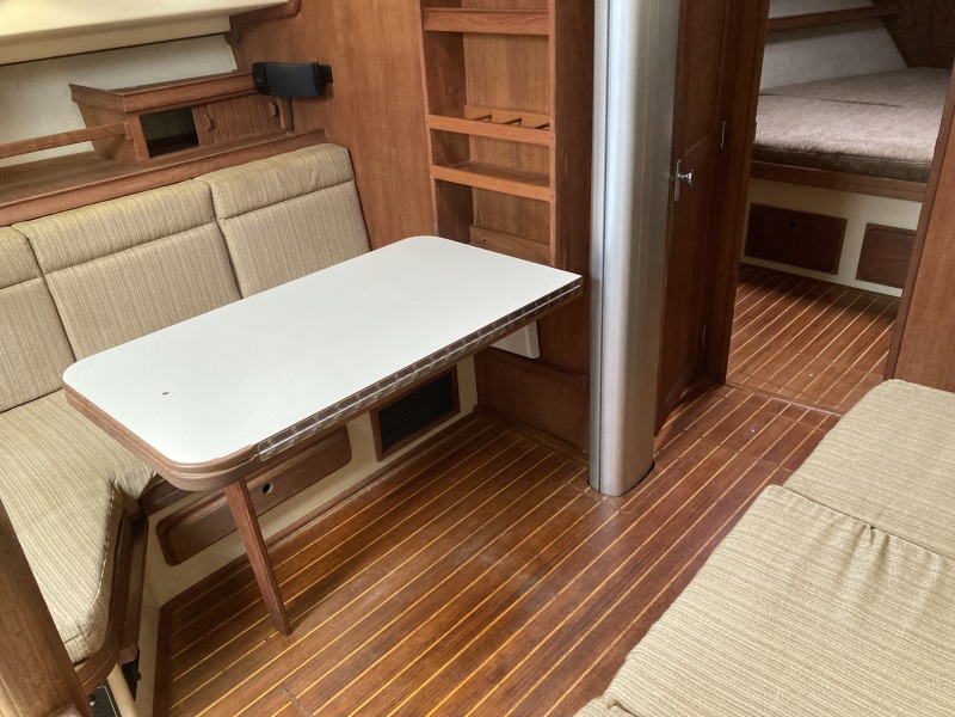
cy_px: 358
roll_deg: +0.5
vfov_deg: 49.7
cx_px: 478
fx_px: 772
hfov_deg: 63.4
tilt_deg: -29.7
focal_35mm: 28
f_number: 1.8
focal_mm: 3.99
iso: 250
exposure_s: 1/60
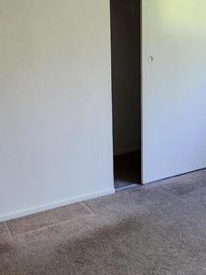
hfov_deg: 33.3
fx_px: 342
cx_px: 133
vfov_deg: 43.5
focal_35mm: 43
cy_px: 101
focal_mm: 2.2
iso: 400
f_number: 2.2
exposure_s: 1/60
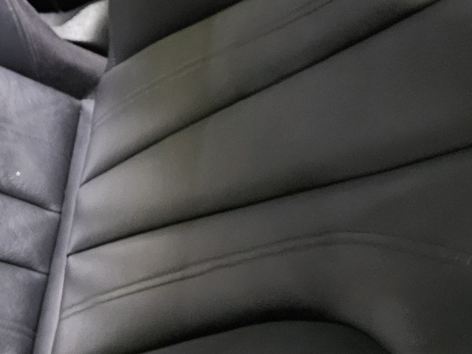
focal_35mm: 72
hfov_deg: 26.8
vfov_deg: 20.4
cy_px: 174
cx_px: 148
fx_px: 982
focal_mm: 5.4
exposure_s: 1/15
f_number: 1.8
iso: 1600
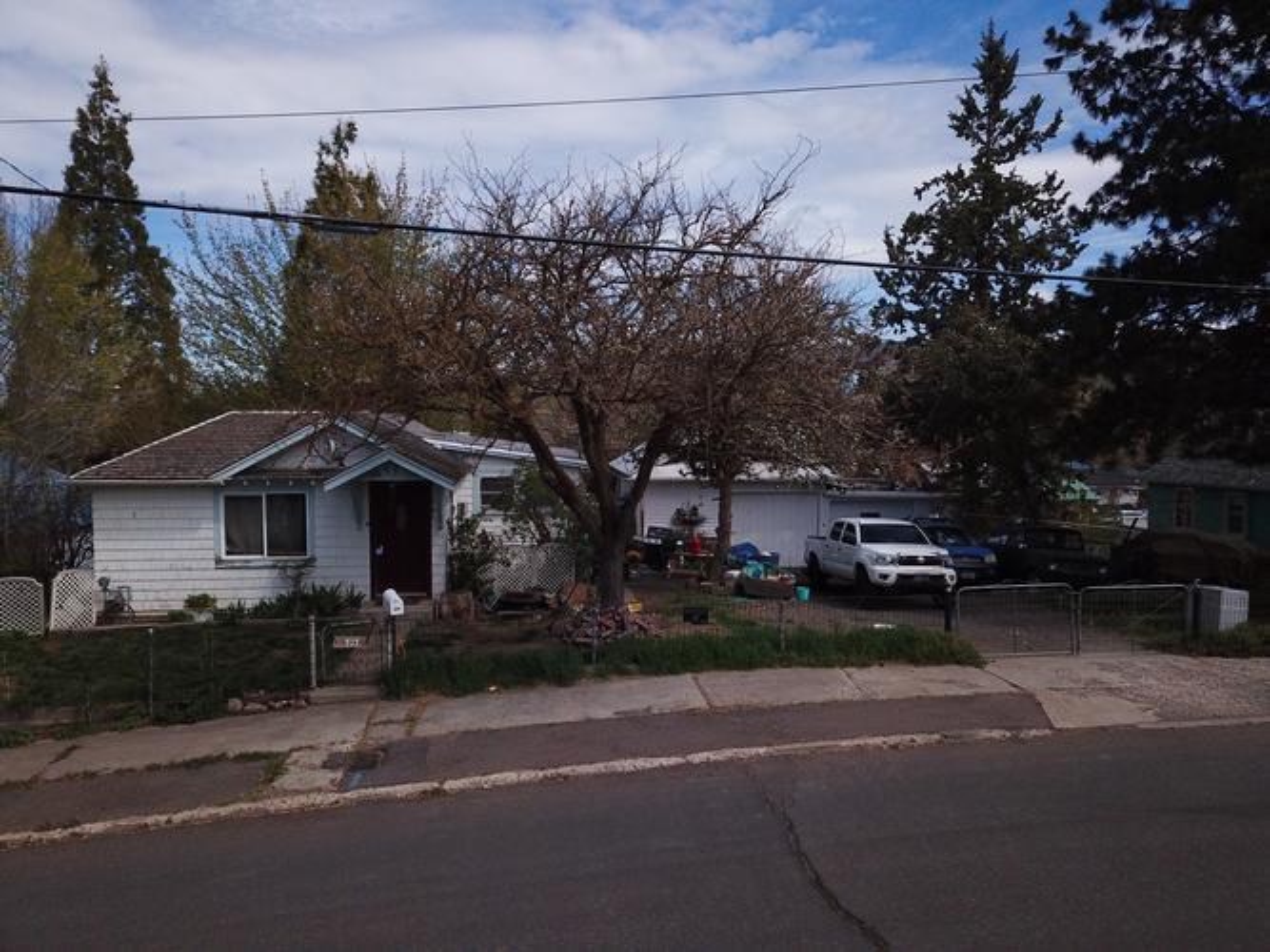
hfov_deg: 67.3
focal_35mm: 26
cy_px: 476
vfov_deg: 53.0
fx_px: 954
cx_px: 635
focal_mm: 4.73
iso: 400
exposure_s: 1/8000
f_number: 2.2
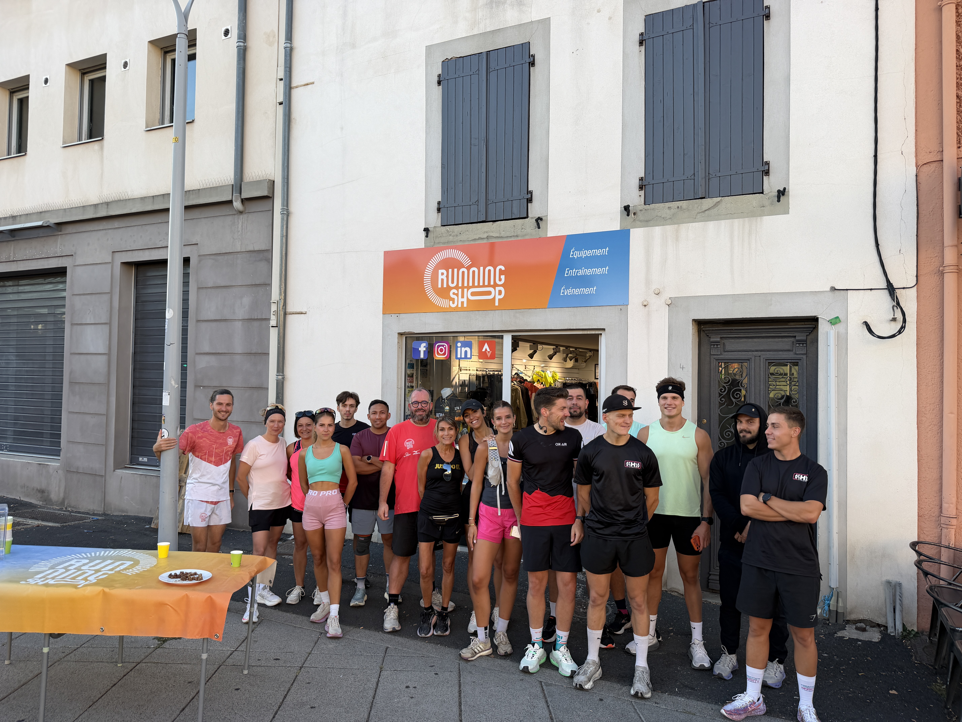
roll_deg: -1.9
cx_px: 481
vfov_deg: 56.8
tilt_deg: +0.6
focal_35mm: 24
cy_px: 361
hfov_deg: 71.6
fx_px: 667
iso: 80
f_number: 1.78
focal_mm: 6.76
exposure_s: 1/335
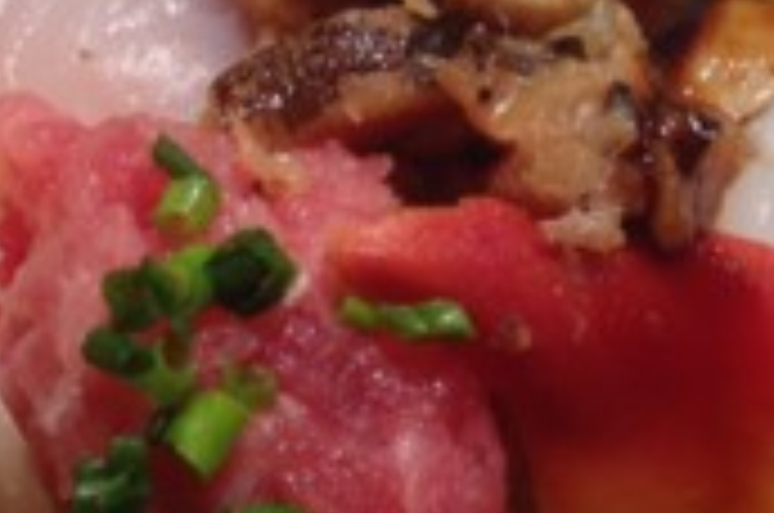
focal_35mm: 90
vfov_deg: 15.1
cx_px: 464
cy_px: 122
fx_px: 1931
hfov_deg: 22.6
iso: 64
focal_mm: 4.12
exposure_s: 1/20
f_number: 2.4
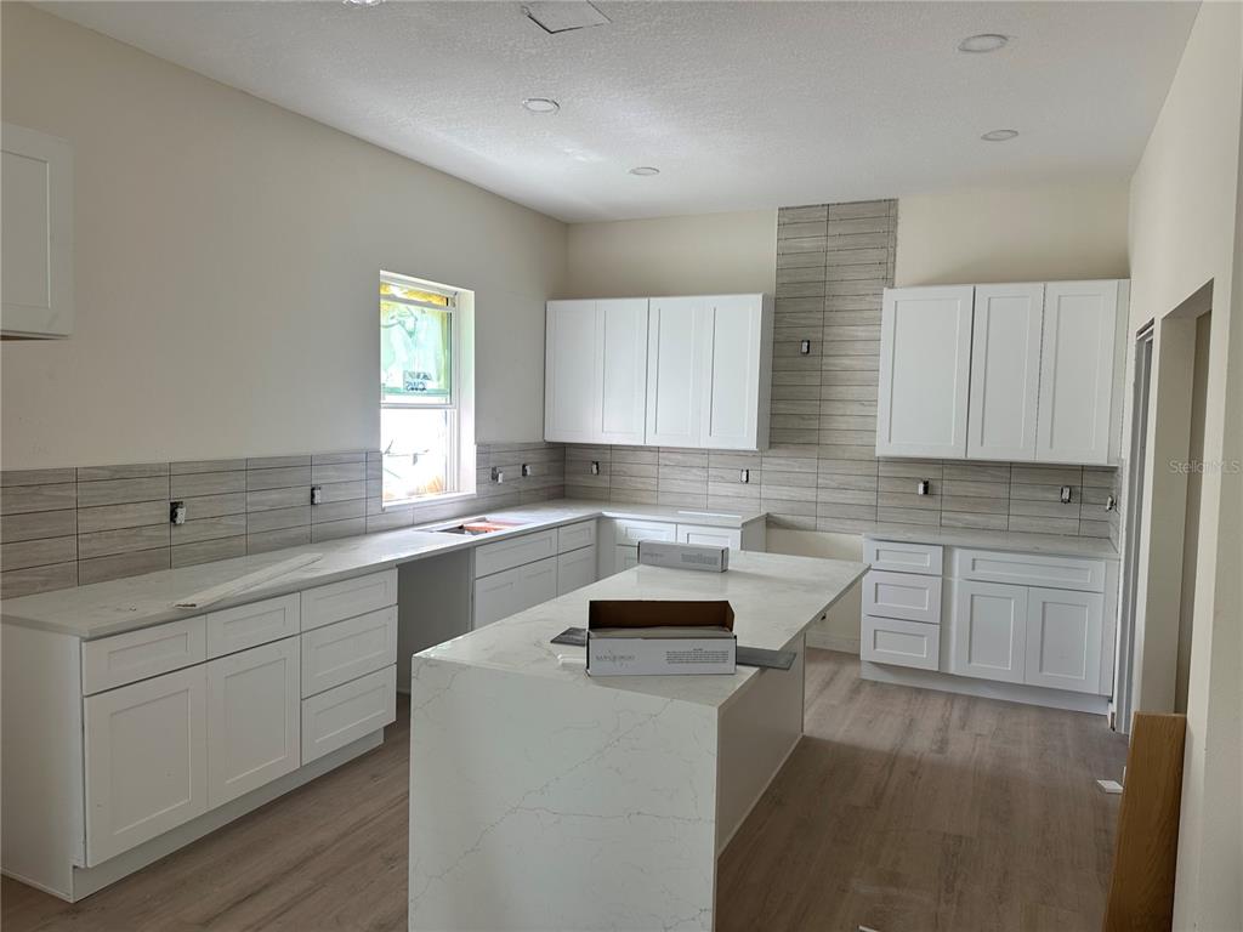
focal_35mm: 24
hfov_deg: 71.6
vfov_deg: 56.8
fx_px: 862
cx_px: 622
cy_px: 466
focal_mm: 6.86
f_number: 1.78
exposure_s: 1/121
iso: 64
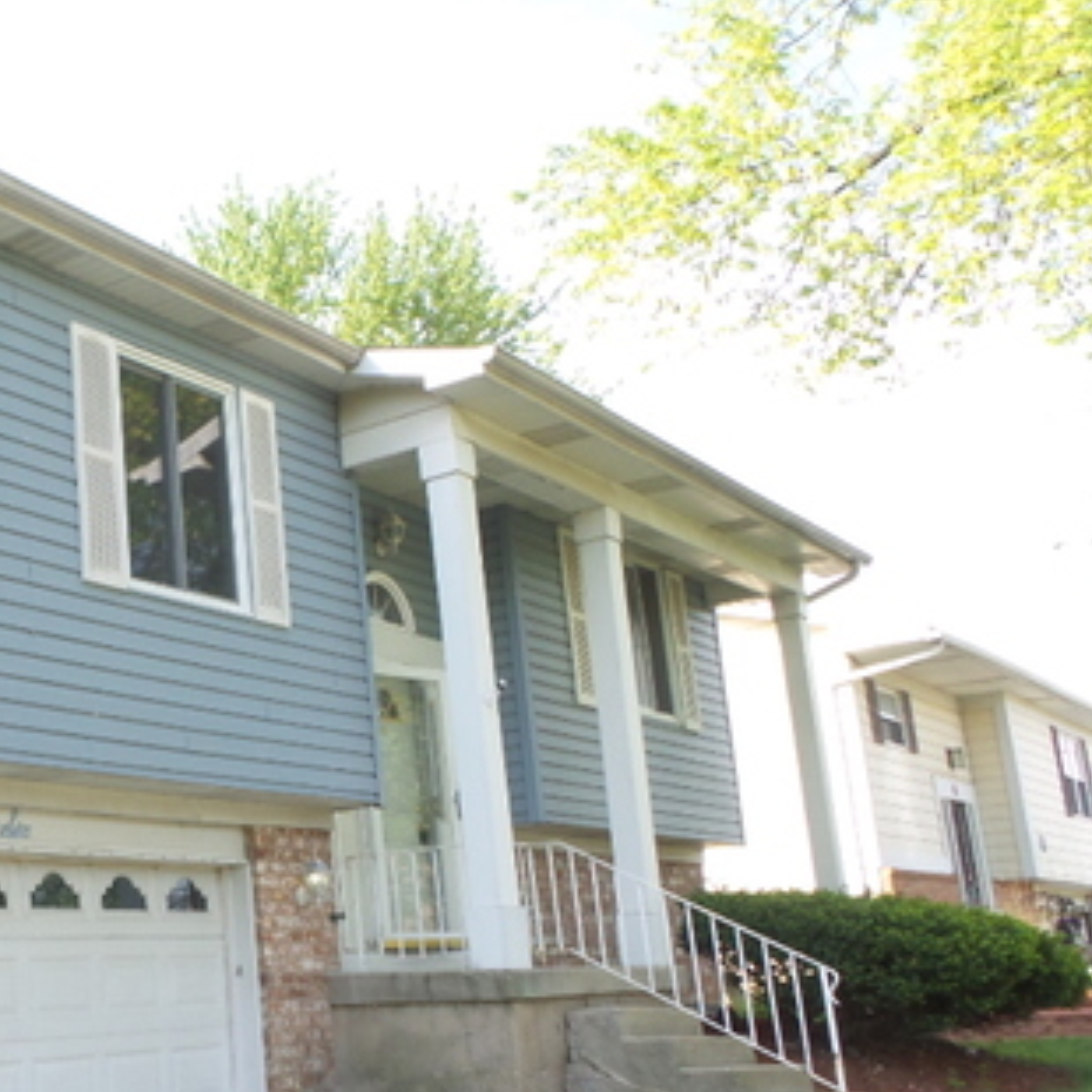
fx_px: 1499
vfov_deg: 39.8
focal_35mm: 42
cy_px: 659
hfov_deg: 36.1
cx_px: 0
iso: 200
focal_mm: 4.1
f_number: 3.5
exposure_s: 1/400
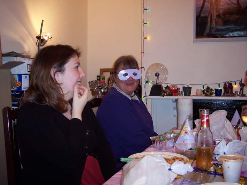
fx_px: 271
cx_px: 124
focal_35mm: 38
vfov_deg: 37.7
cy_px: 92
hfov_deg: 49.0
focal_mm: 8
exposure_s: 1/30
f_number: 2.8
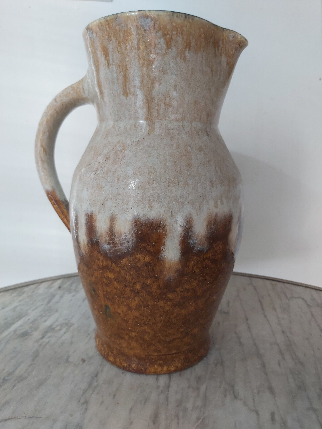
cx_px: 161
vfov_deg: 67.3
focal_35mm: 26
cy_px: 214
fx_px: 322
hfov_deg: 53.1
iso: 64
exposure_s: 1/179
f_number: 1.7
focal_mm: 3.92
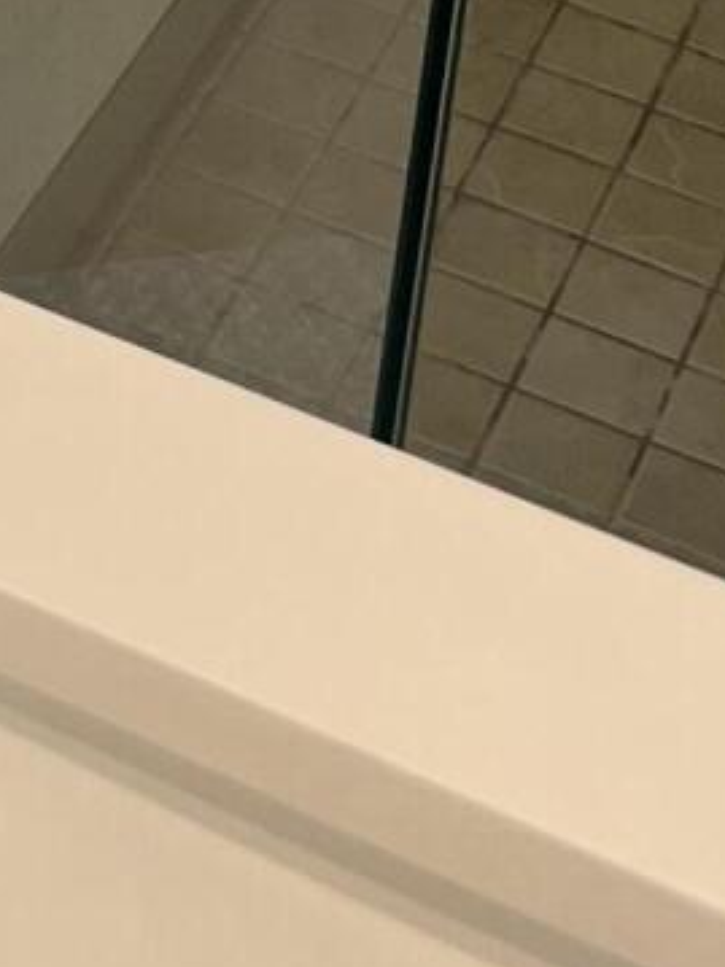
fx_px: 4052
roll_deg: +0.5
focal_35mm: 145
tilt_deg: -21.5
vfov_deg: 11.8
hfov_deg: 9.3
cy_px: -1129
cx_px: -924
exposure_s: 1/120
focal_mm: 5.7
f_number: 1.5
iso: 80
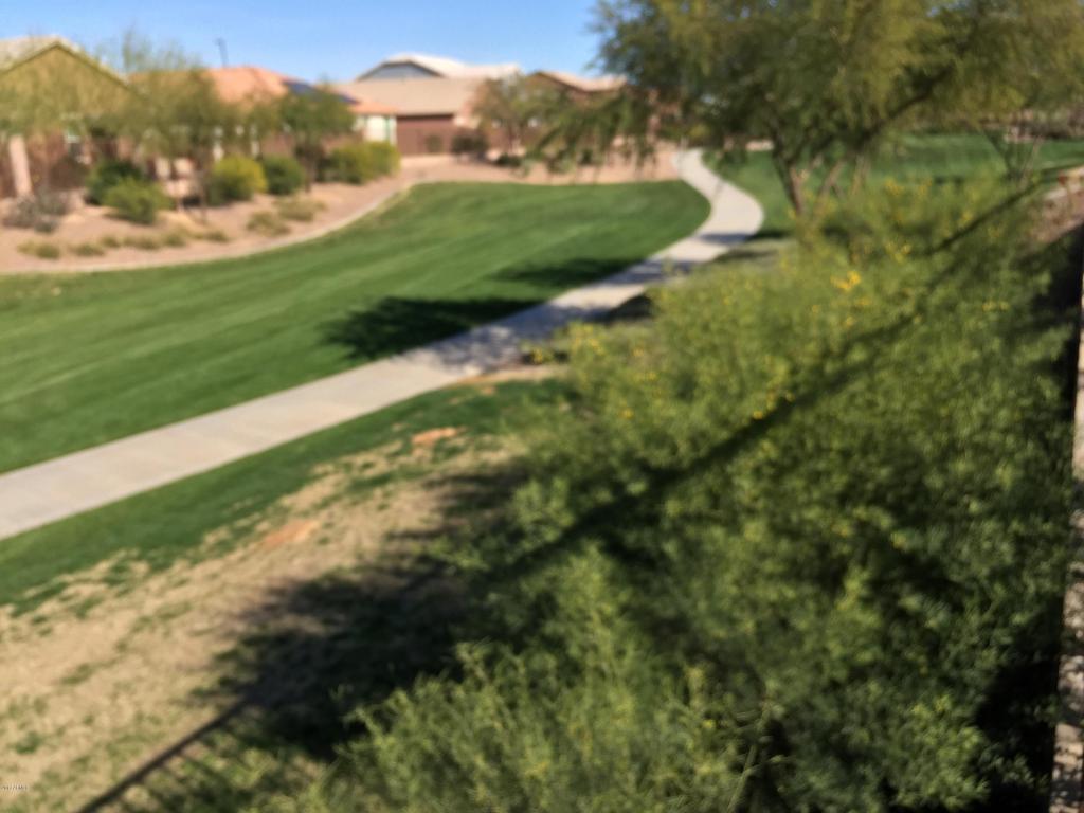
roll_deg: +0.0
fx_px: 908
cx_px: 542
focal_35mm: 29
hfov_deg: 61.7
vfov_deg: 48.2
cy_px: 406
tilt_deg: -14.7
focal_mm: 4.15
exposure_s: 1/1647
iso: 32
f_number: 2.2
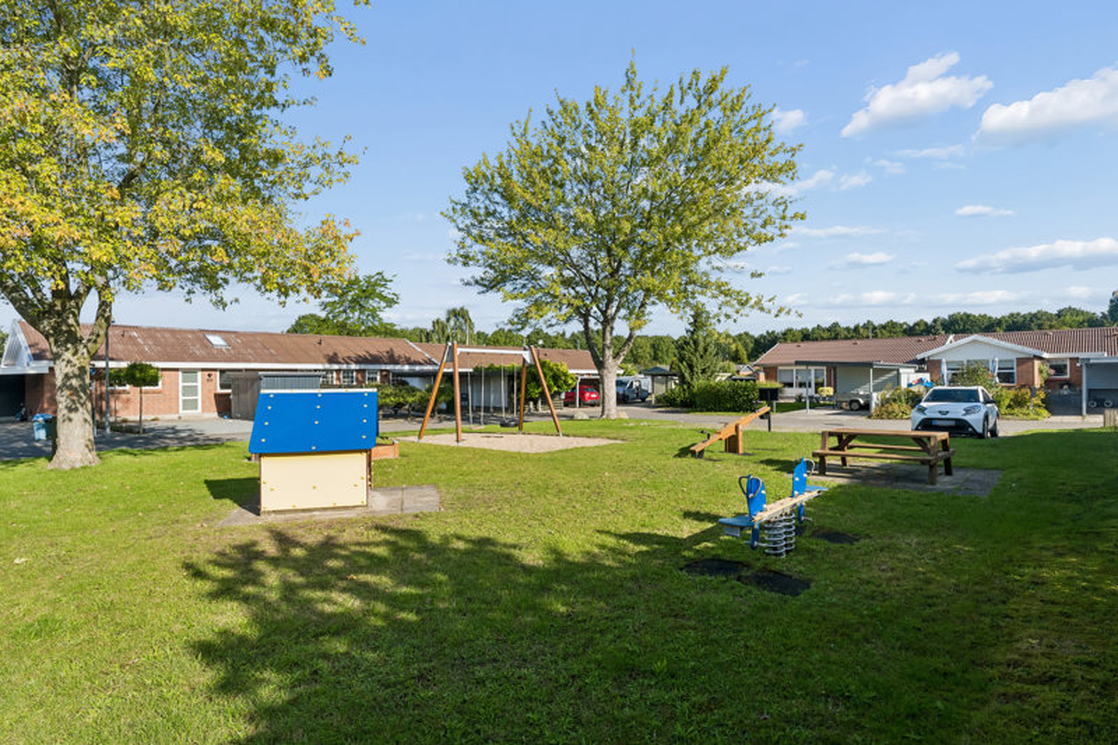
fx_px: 629
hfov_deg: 83.3
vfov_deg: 61.3
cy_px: 372
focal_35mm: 20
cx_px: 559
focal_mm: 13.5
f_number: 8
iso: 250
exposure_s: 1/500
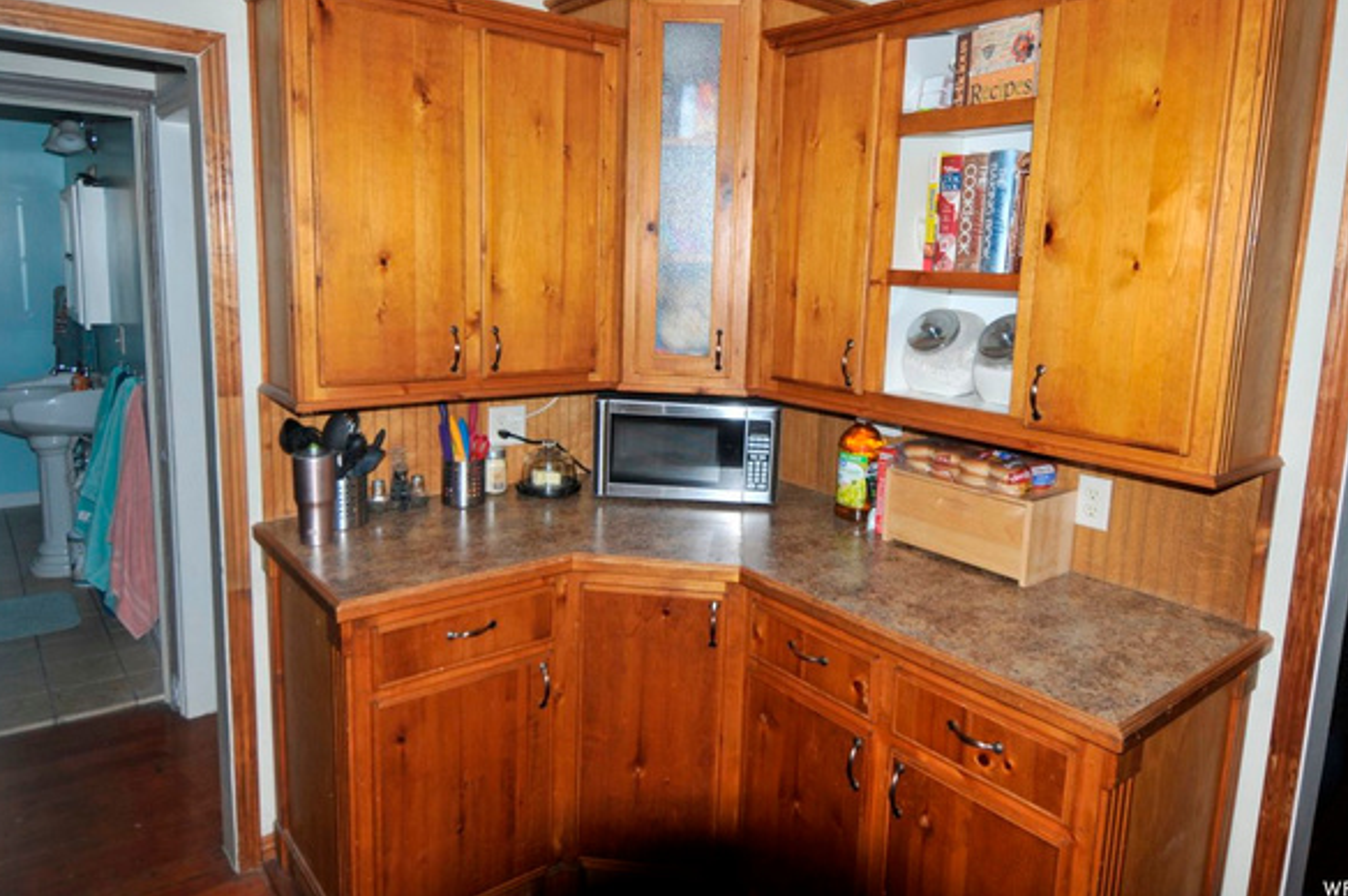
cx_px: 669
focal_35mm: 23
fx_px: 860
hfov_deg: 76.2
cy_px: 408
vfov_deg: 54.9
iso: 200
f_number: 4
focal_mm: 14
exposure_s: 1/250
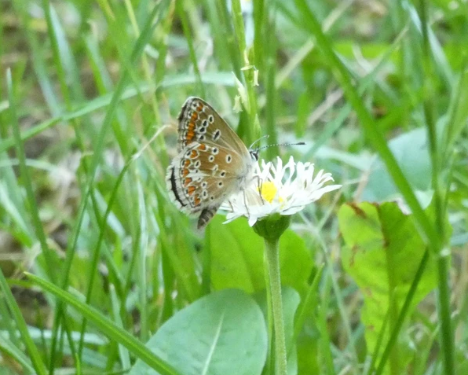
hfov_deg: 11.2
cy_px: 188
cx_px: 244
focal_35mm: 172
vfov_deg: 9.0
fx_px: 2383
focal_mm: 29.5
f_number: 7.1
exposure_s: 1/80
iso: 1250
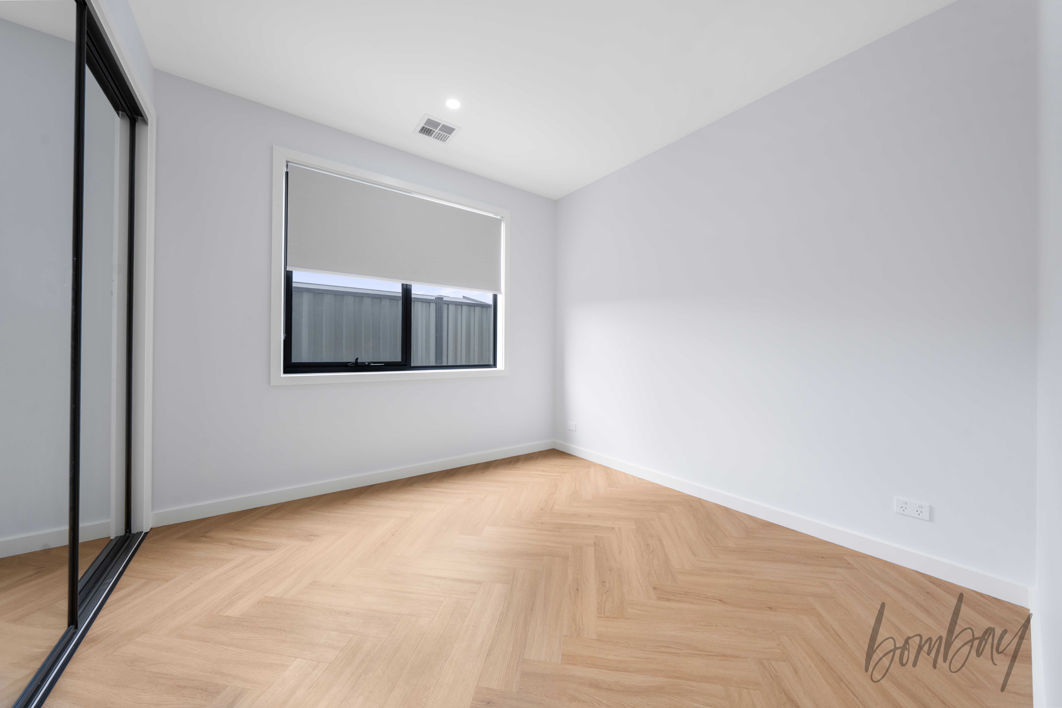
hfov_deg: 112.6
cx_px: 531
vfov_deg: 90.0
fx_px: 354
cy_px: 354
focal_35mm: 12
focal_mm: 12
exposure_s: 1/15
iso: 100
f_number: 8
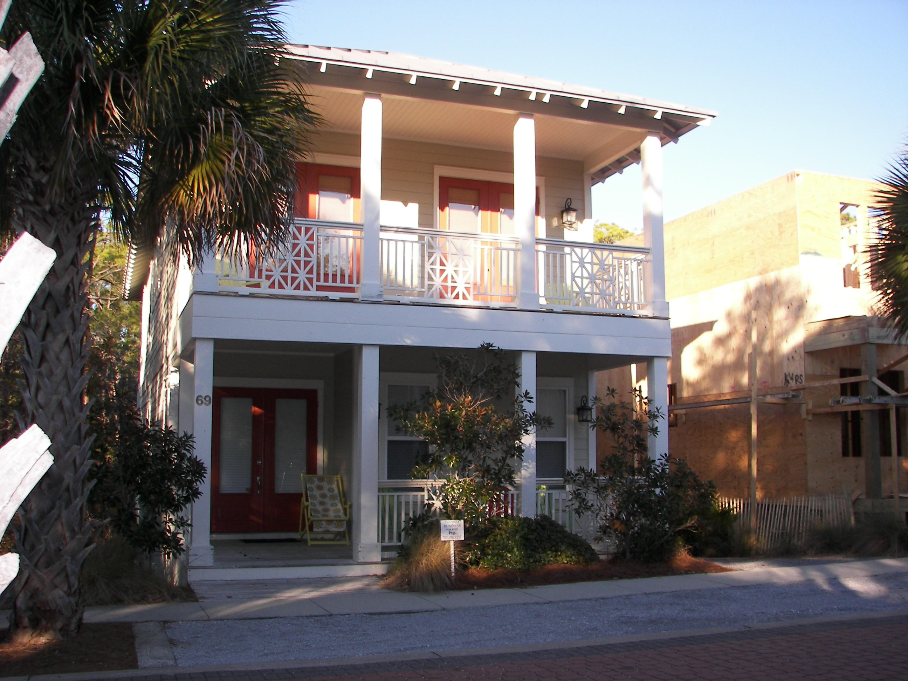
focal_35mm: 36
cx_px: 454
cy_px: 340
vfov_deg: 39.7
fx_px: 944
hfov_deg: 51.4
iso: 50
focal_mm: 6
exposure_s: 1/250
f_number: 2.8
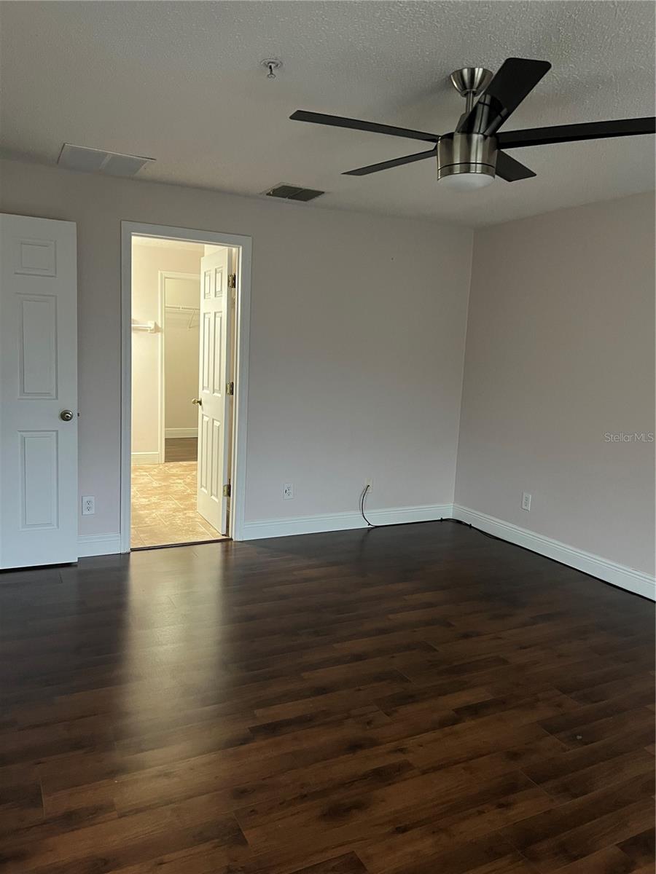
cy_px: 437
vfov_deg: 67.3
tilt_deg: -7.0
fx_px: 657
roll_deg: -2.8
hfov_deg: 53.1
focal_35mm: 26
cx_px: 328
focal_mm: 5.7
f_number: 1.5
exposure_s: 1/40
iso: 400
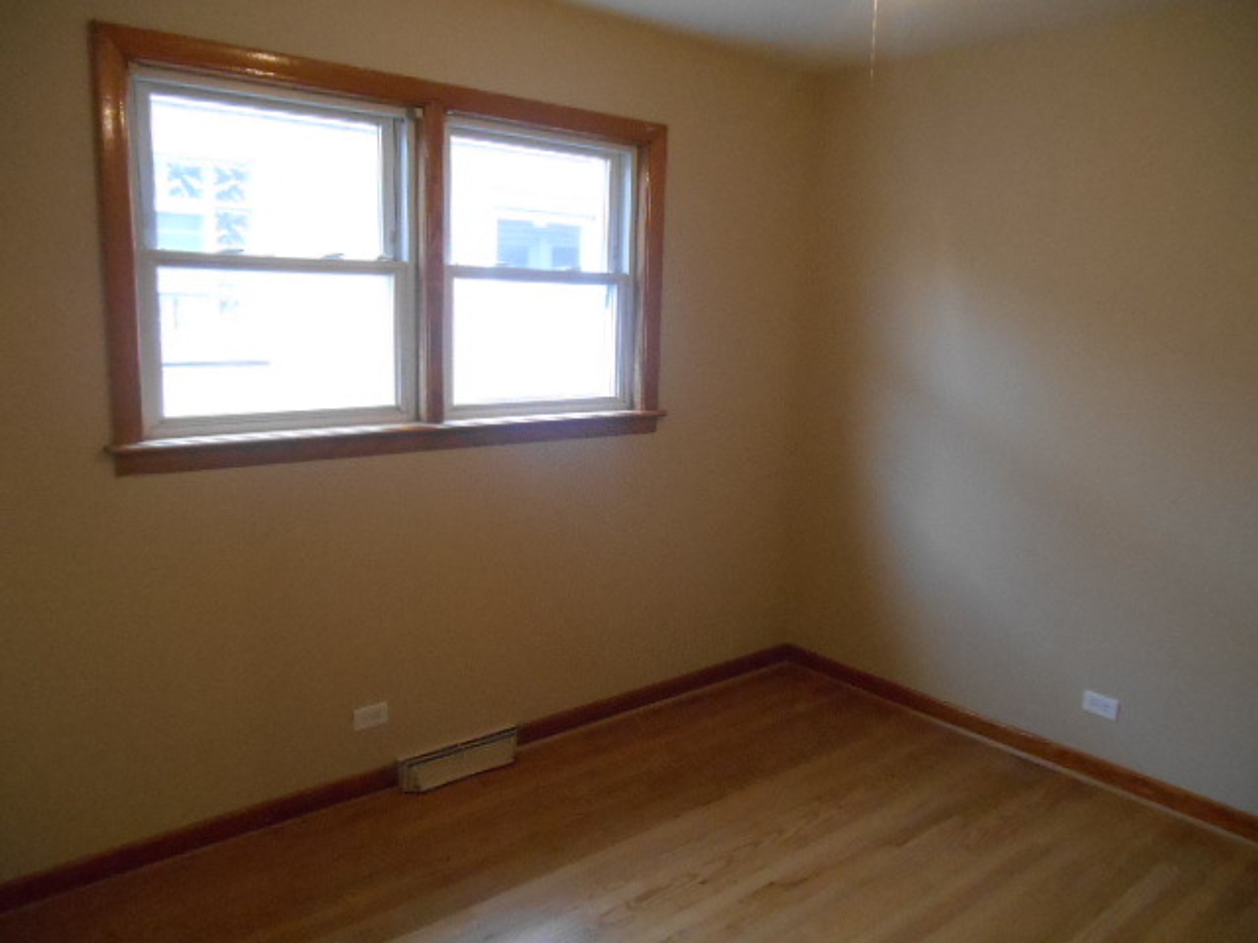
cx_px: 629
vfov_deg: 53.1
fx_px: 945
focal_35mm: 26
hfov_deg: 67.3
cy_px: 472
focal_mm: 4.7
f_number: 3.4
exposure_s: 1/60
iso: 800
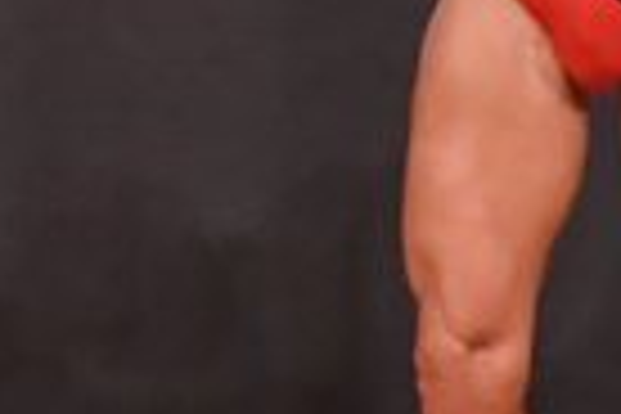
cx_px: 1361
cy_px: 32
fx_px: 24786
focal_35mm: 1437
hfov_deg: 1.4
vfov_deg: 1.0
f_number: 5.6
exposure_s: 1/400
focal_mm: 170
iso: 8000
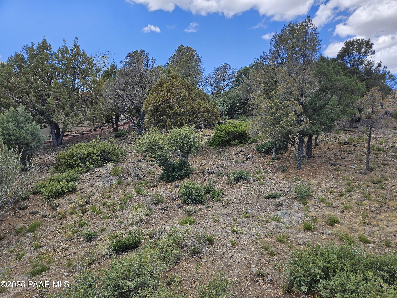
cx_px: 198
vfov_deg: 58.9
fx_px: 264
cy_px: 149
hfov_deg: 73.9
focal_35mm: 23
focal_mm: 5.4
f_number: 1.8
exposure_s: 1/873
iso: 25
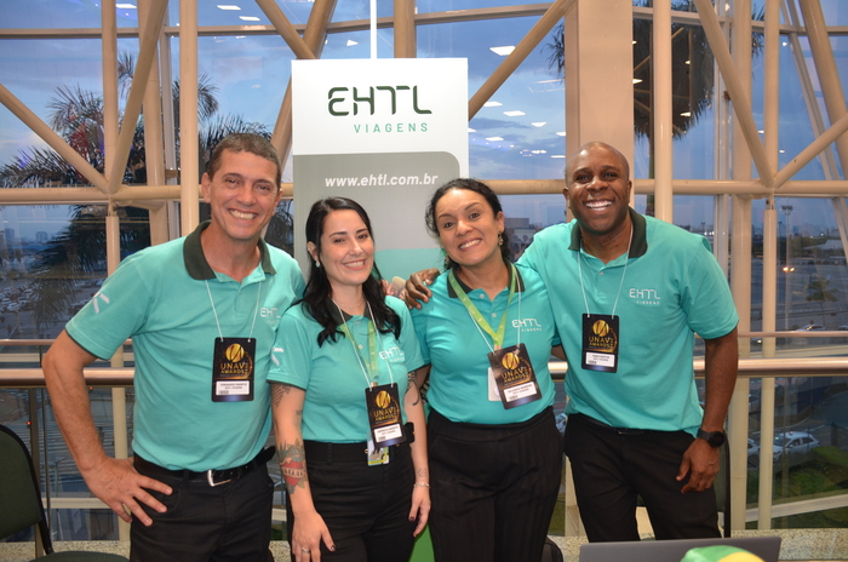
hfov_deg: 62.0
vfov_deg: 43.4
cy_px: 281
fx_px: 705
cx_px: 424
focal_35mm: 30
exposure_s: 1/60
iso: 450
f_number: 3.5
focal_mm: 20
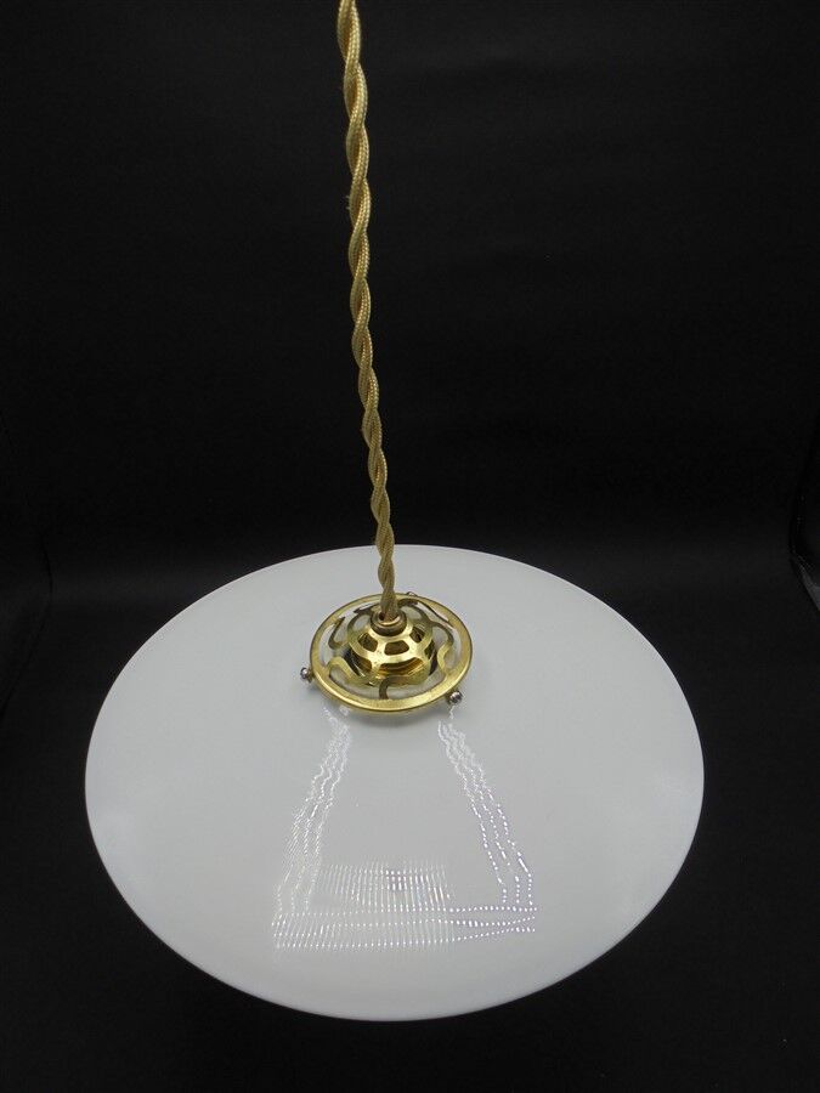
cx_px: 410
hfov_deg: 48.2
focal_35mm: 29
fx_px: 916
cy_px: 546
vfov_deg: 61.7
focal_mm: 5.3
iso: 100
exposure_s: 1/125
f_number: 3.7
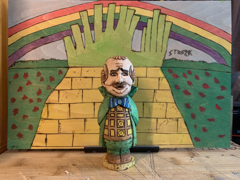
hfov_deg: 67.3
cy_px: 90
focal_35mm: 26
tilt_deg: -2.3
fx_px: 180
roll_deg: -1.0
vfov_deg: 53.1
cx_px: 120
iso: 500
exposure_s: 1/30
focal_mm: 4.25
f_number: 1.8
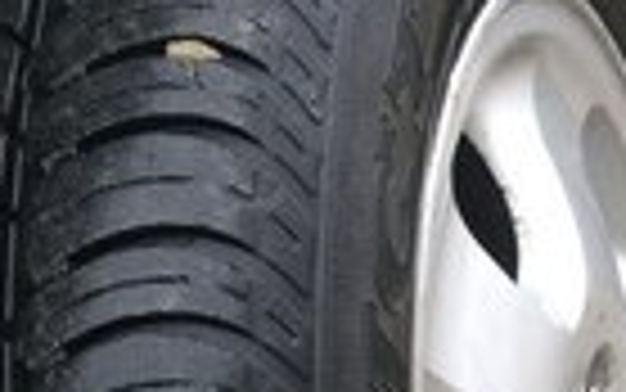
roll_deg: +11.5
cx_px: 491
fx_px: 1877
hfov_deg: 18.8
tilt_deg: -26.5
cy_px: 707
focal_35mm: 110
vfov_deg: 11.1
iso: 32
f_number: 2.2
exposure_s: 1/50
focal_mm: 4.15
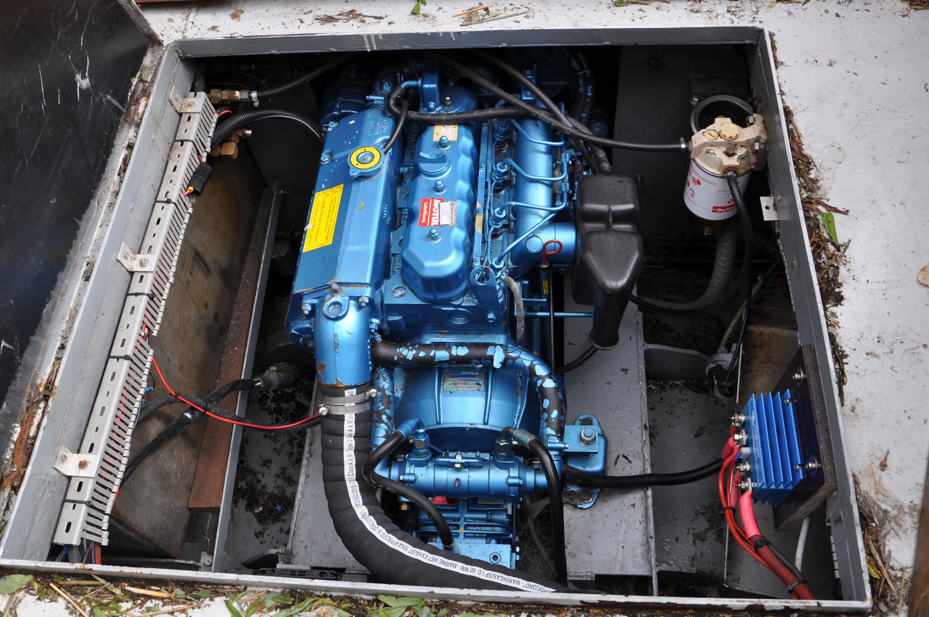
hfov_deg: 59.6
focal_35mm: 32
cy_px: 308
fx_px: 812
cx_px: 464
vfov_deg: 41.6
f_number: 6.3
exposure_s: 1/160
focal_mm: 21
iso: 200
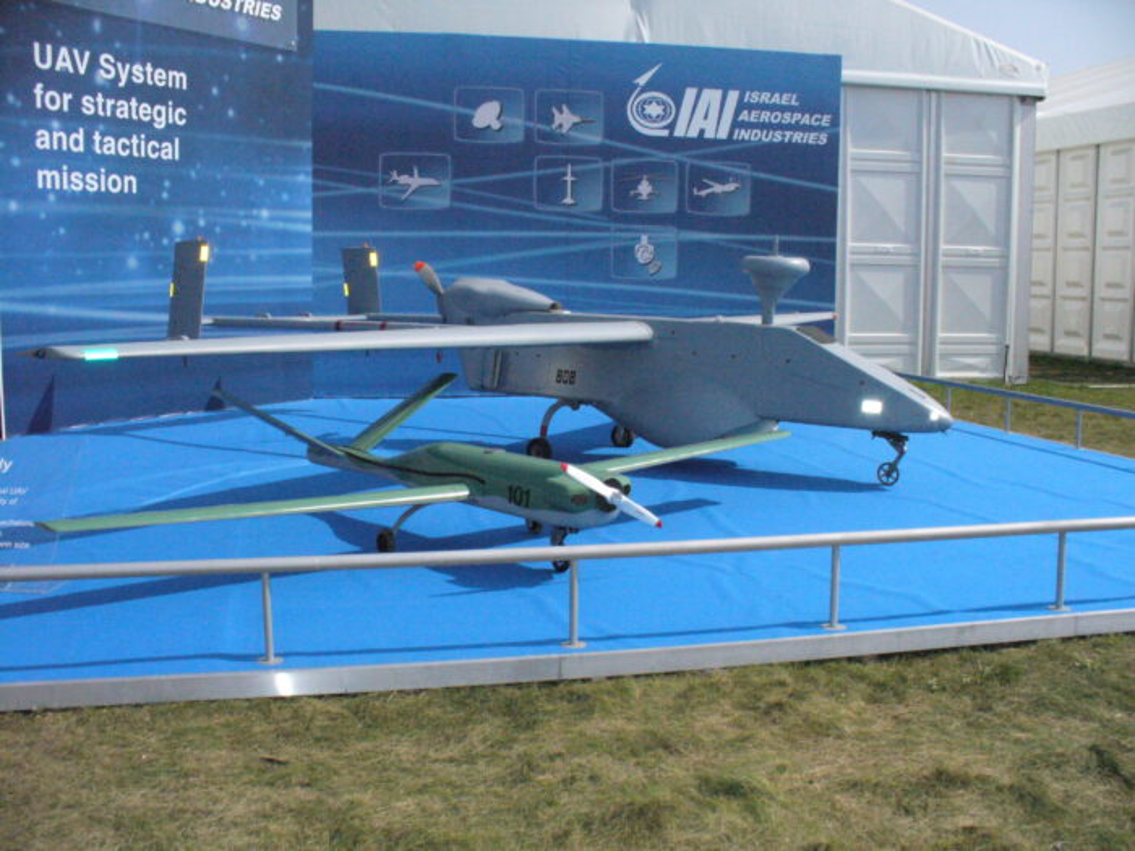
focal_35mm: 37
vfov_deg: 38.7
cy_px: 426
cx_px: 568
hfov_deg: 50.1
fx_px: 1213
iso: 400
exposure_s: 1/2000
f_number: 5.6
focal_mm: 6.1
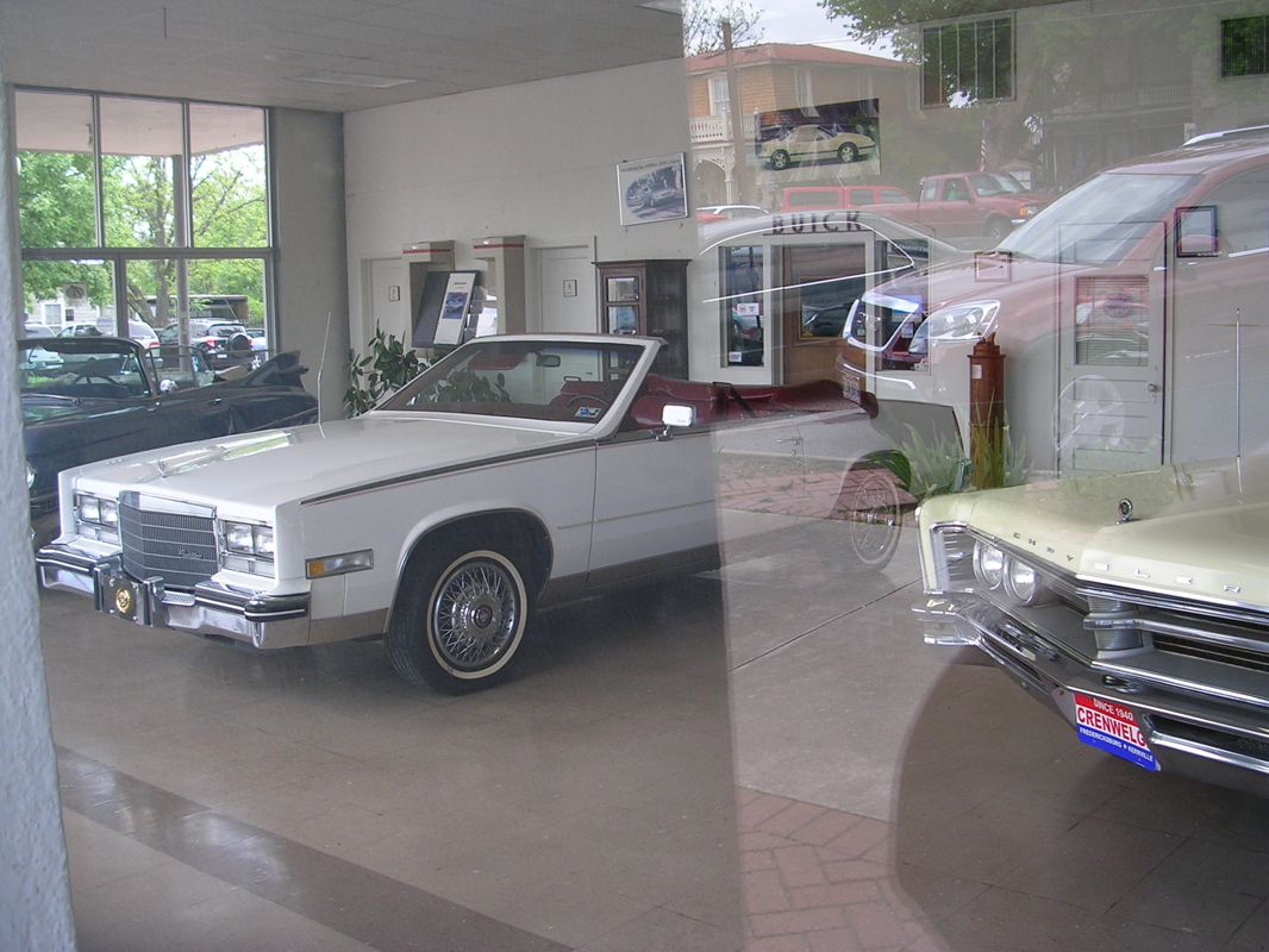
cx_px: 634
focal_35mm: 38
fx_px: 1393
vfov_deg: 37.7
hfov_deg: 49.0
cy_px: 476
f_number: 2.8
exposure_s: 1/102
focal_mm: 5.8
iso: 50
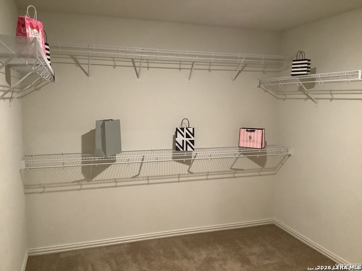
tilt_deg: -7.0
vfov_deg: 45.4
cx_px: 181
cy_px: 136
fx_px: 324
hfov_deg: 58.4
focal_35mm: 31
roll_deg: -0.5
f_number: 2.4
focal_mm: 3.3
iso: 320
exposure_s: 1/40
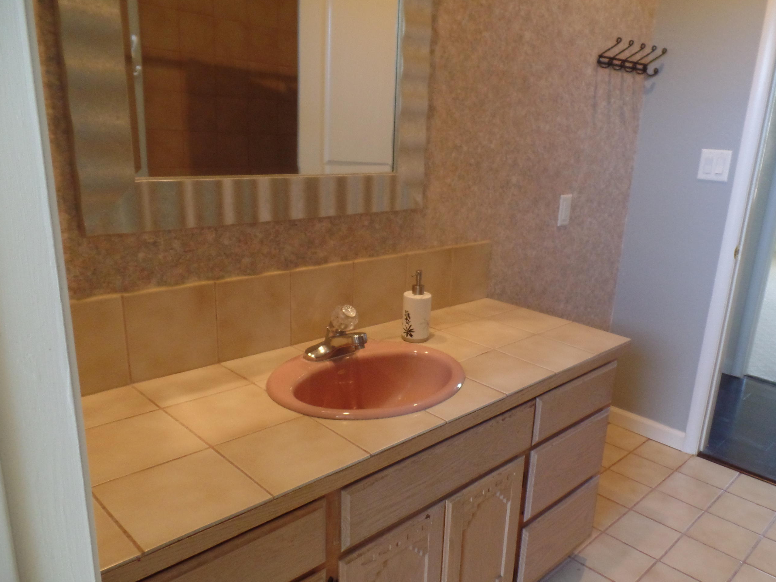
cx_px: 444
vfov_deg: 51.3
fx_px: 605
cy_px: 316
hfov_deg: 65.0
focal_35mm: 27
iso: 320
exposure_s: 1/30
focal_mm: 4.1
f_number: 2.8
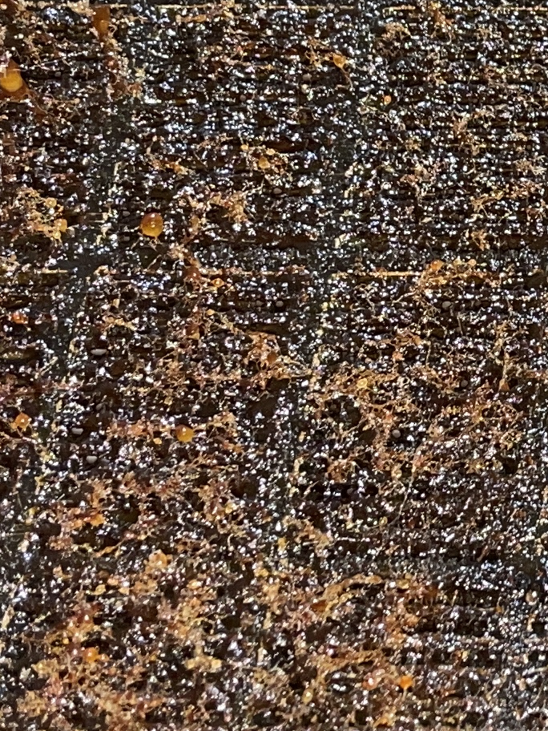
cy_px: 43
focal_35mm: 115
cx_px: 942
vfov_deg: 16.8
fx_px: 2427
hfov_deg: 12.0
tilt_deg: -55.5
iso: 40
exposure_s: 1/21
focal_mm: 4.2
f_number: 1.6
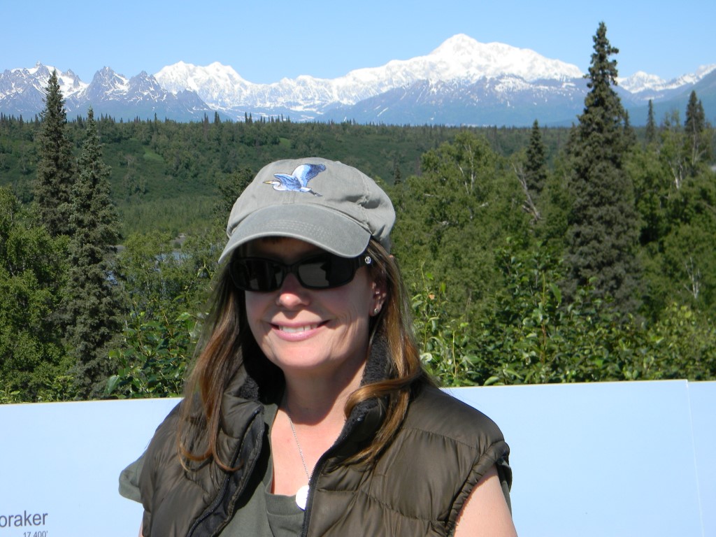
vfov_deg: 26.1
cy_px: 268
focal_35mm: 56
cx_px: 358
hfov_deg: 34.3
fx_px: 1158
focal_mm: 10.1
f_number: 4.1
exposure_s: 1/737
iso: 80
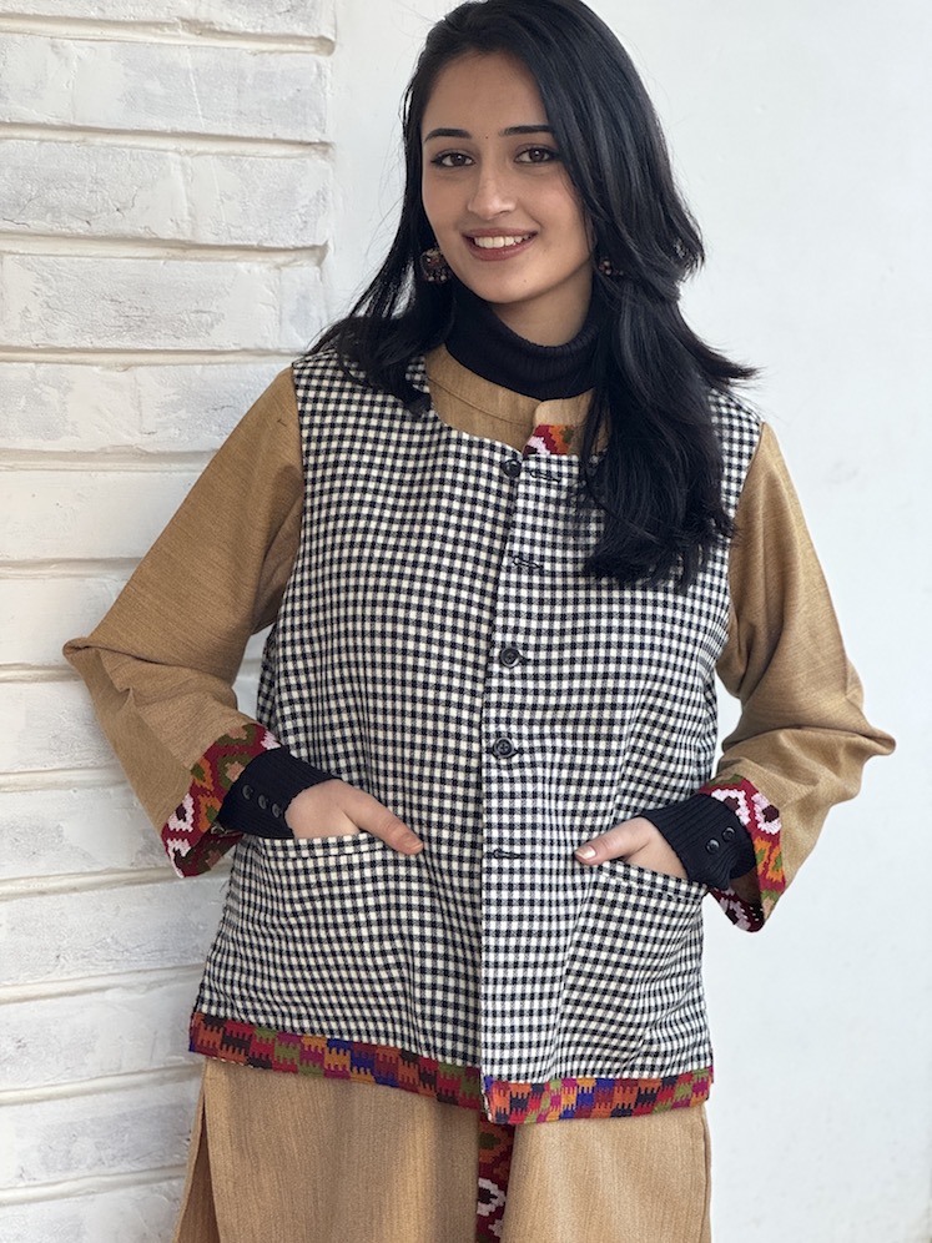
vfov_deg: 25.3
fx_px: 2764
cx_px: 466
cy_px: 622
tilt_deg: -6.0
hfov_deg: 19.1
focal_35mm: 77
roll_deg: -0.8
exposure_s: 1/99
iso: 160
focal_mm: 9
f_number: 2.8
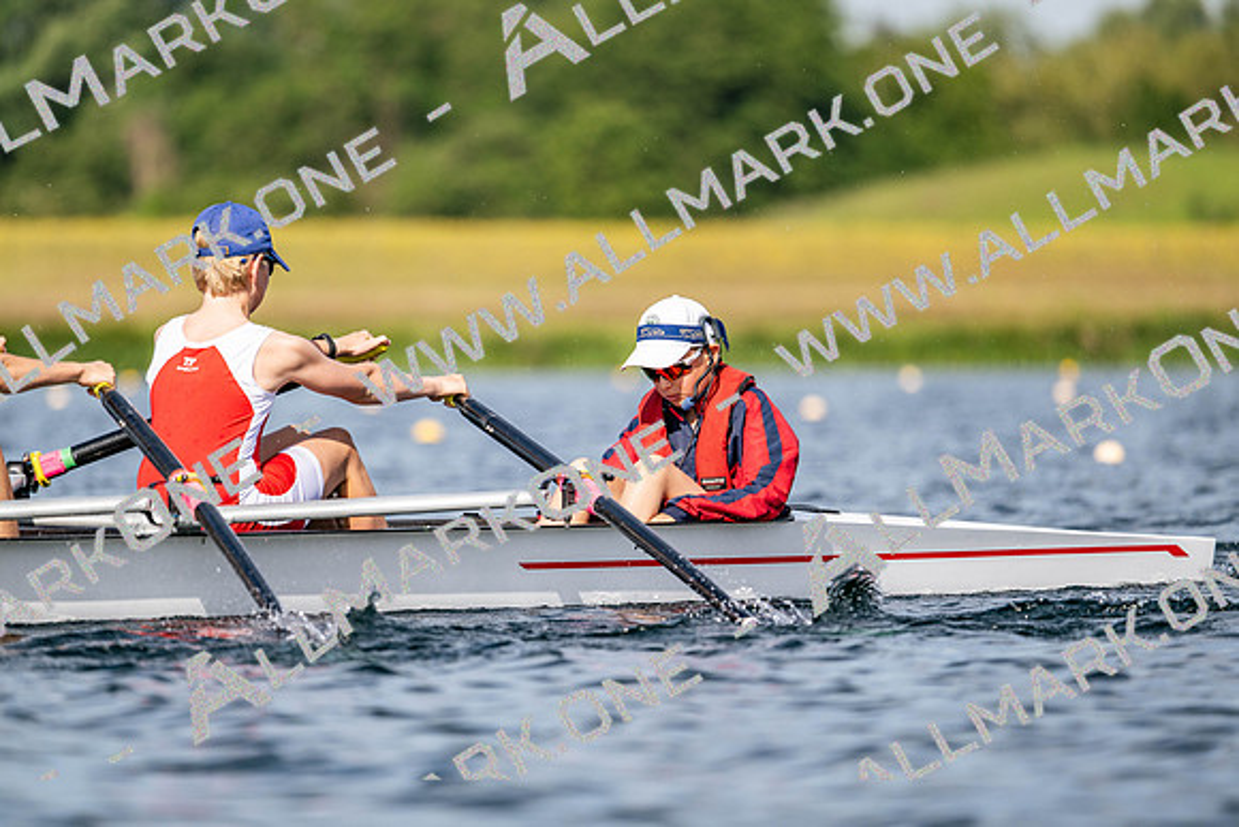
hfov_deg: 5.2
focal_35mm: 400
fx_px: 13769
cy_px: 414
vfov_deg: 3.4
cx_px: 620
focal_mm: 400
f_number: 4.5
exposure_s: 1/2500
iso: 180
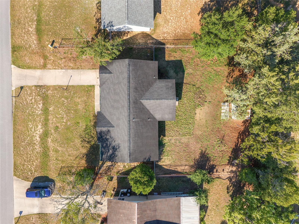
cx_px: 150
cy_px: 112
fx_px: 207
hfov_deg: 71.6
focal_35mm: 24
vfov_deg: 56.8
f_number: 1.8
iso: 110
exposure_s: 1/1000
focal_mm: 8.67
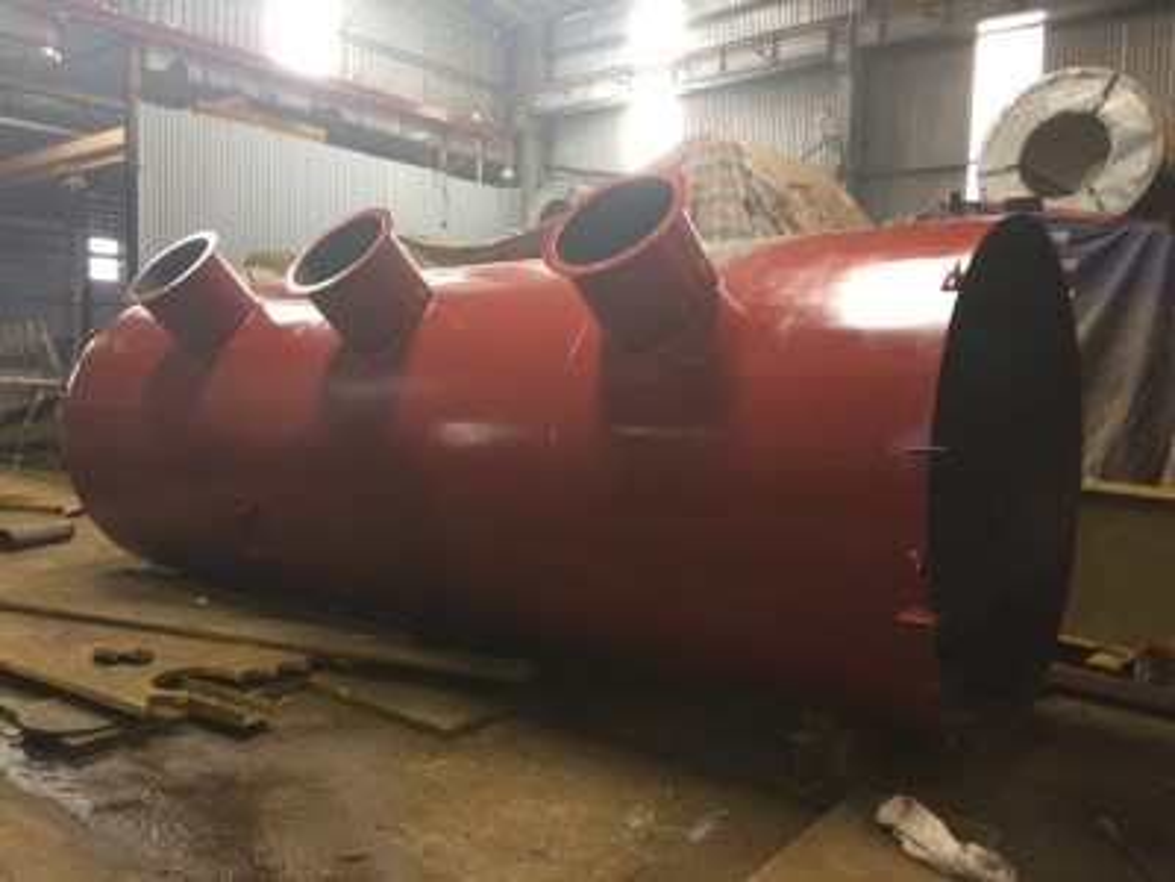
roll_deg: -1.4
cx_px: 588
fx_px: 984
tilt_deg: -4.2
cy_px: 441
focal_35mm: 29
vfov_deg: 48.2
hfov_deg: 61.7
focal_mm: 4.15
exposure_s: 1/33
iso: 125
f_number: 2.2
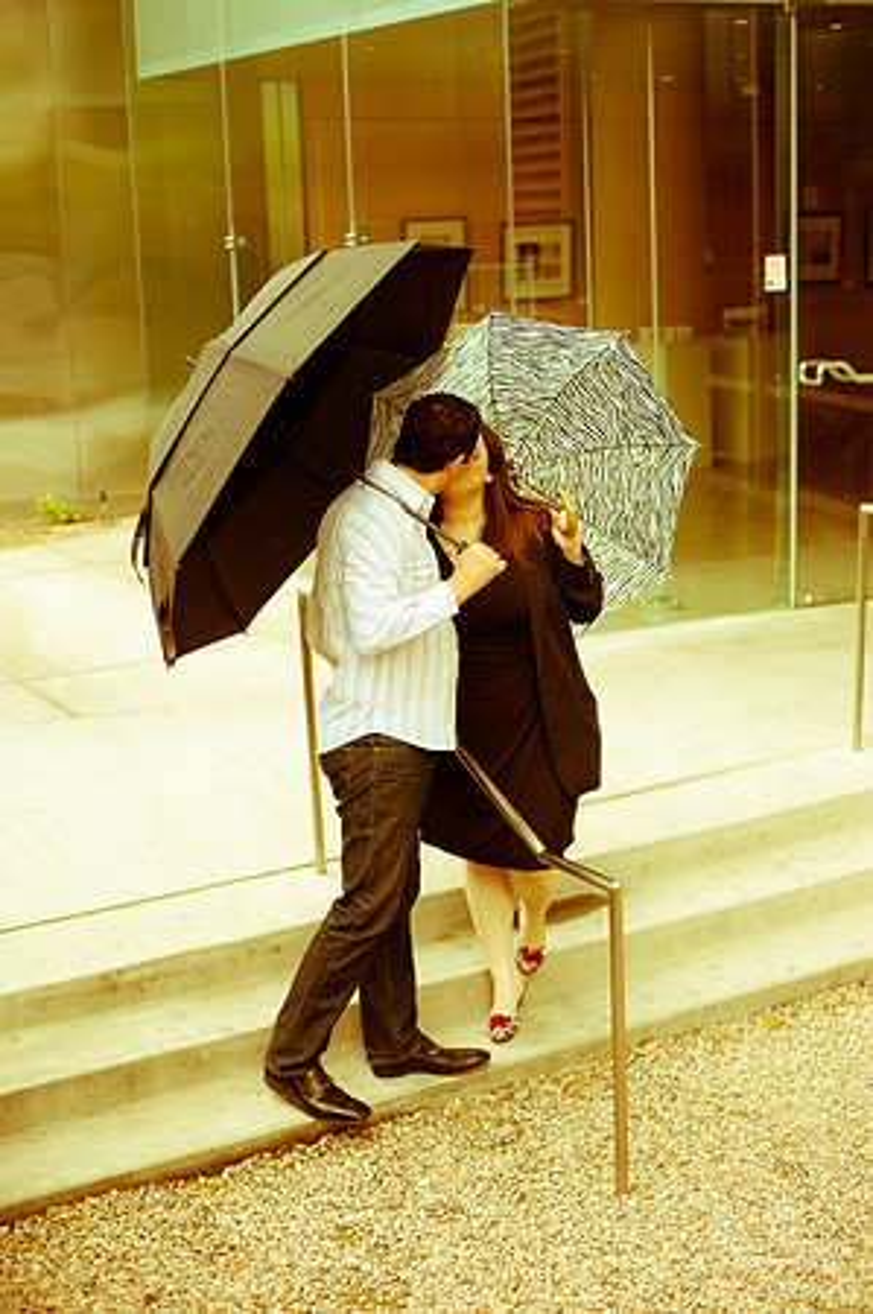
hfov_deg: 26.9
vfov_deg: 39.6
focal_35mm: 50
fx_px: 1823
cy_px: 657
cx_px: 436
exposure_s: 1/250
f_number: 2.8
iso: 200
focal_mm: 50
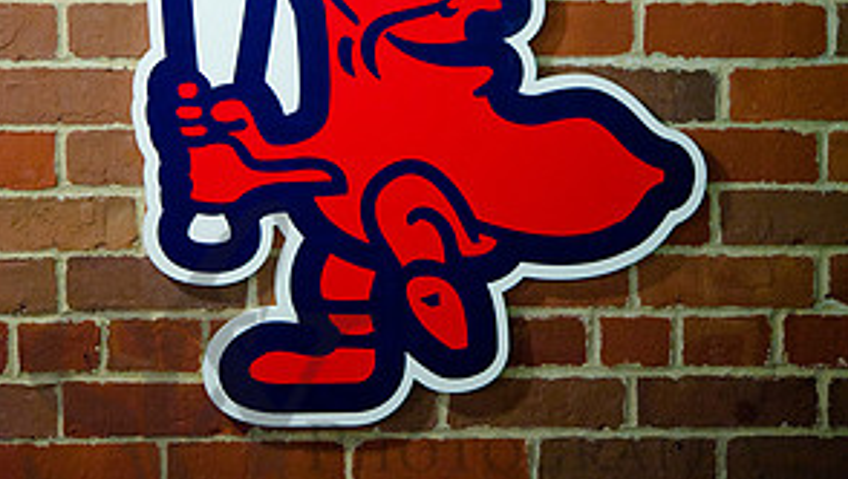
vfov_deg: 12.4
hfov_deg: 22.2
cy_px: -49
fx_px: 2161
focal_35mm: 96
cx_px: 420
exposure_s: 1/125
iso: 3200
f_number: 2.8
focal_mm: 60
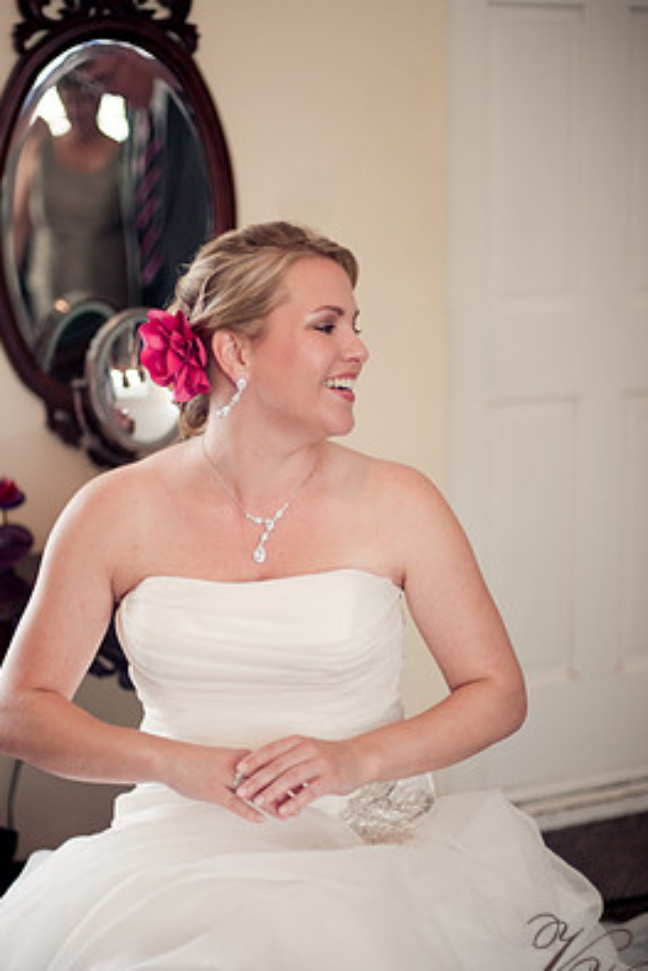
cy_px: 522
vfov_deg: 35.0
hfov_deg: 23.8
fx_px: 1538
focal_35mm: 57
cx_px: 317
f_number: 1.4
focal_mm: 50
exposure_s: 1/160
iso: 400
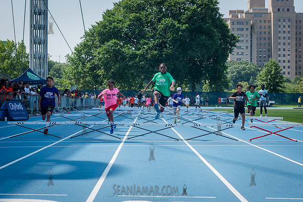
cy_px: 109
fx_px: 741
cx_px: 152
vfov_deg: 15.5
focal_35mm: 88
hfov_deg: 23.1
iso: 400
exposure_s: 1/800
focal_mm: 80
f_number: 7.1
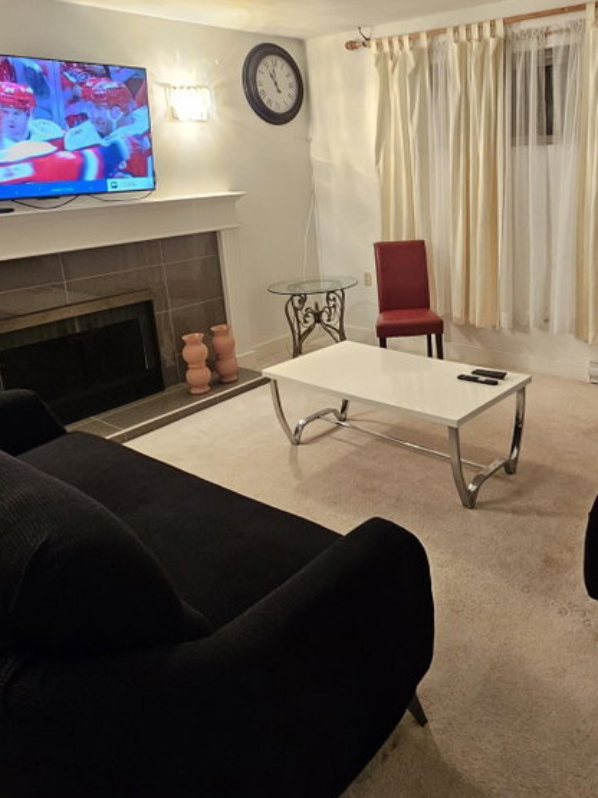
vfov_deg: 68.4
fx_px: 576
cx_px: 433
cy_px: 303
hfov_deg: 52.9
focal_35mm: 25
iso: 400
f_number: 2.2
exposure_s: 1/60
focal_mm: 2.2
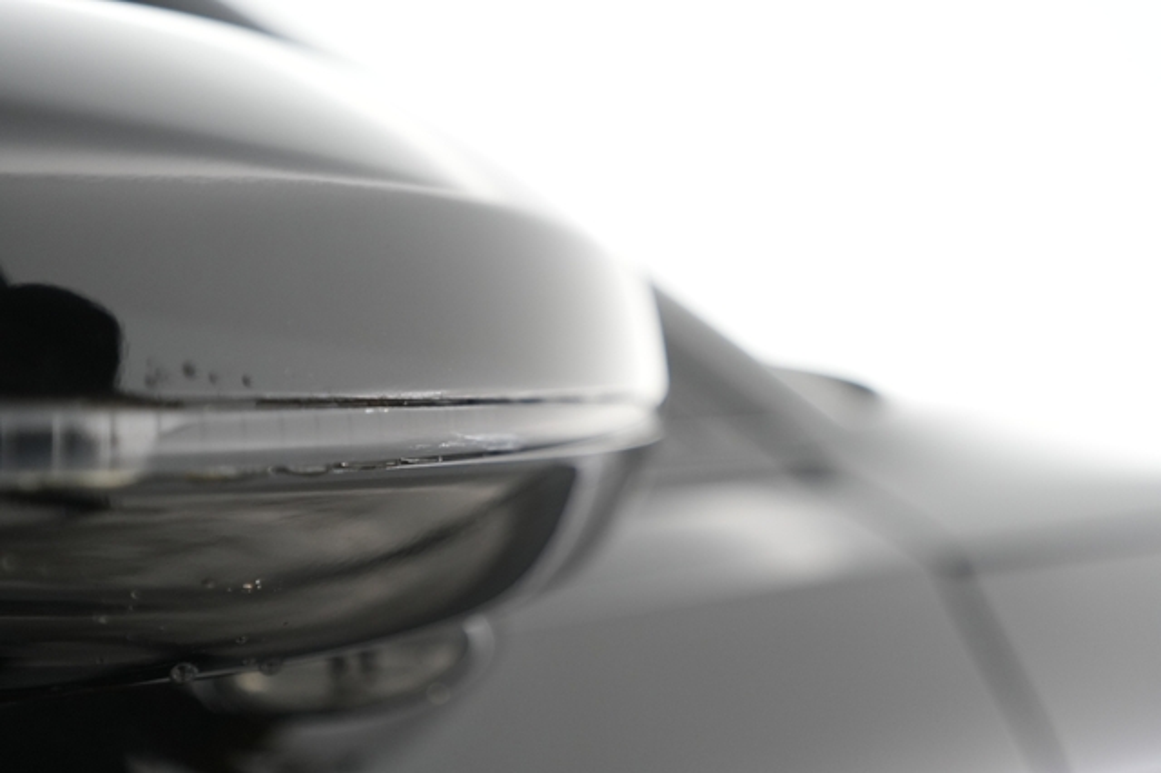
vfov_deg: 46.4
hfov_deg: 65.5
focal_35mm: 28
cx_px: 580
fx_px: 902
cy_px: 386
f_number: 2.8
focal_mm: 28
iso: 2500
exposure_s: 1/100
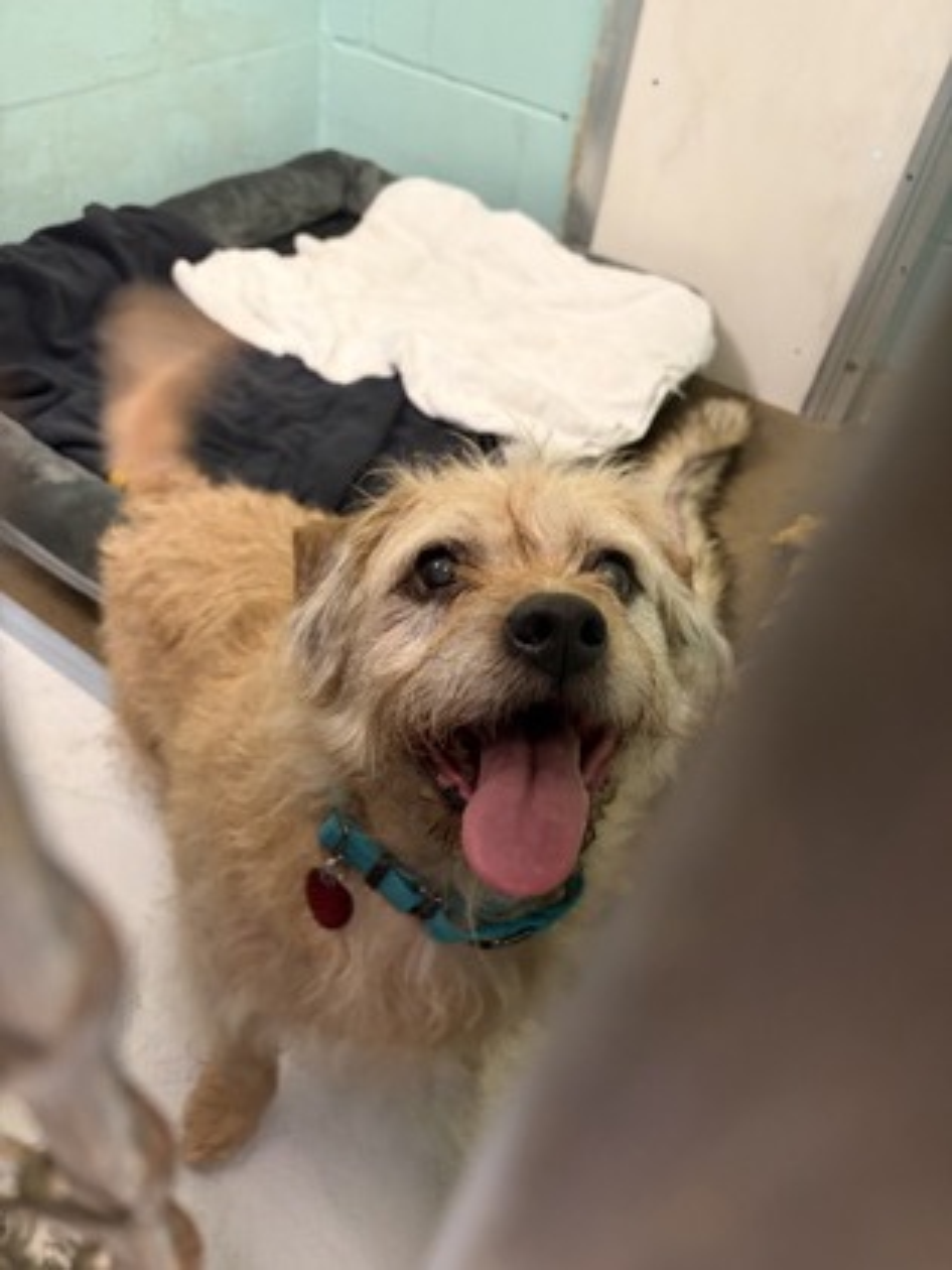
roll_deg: -12.1
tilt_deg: -42.4
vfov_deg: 67.3
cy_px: 635
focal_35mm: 26
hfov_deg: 53.1
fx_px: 953
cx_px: 476
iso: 400
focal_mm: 5.96
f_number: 1.6
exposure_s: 1/41
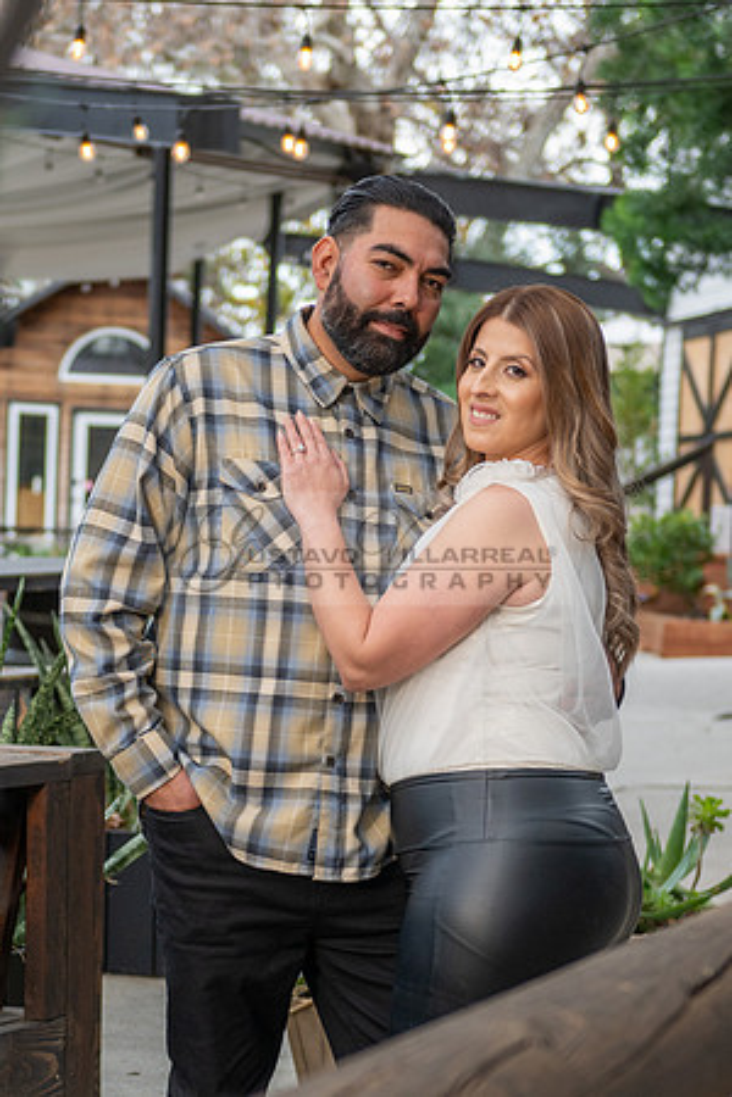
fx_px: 3623
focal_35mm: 119
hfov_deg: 11.5
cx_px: 128
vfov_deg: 17.2
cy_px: 802
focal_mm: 48
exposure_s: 1/160
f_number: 3.2
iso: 200
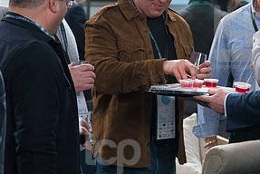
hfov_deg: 9.2
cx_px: 242
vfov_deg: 6.2
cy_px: 38
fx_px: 1605
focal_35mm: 222
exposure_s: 1/250
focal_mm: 110
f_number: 5.6
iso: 4000
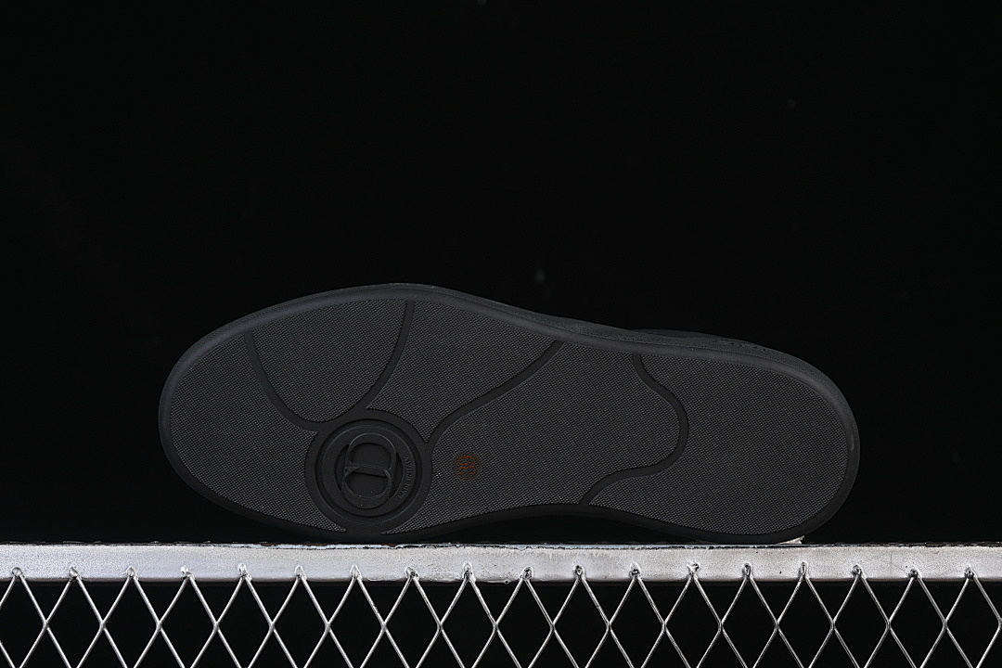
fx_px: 2087
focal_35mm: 75
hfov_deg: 27.0
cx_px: 501
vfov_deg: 18.2
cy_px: 334
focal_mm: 50
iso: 160
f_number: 6.3
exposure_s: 1/50
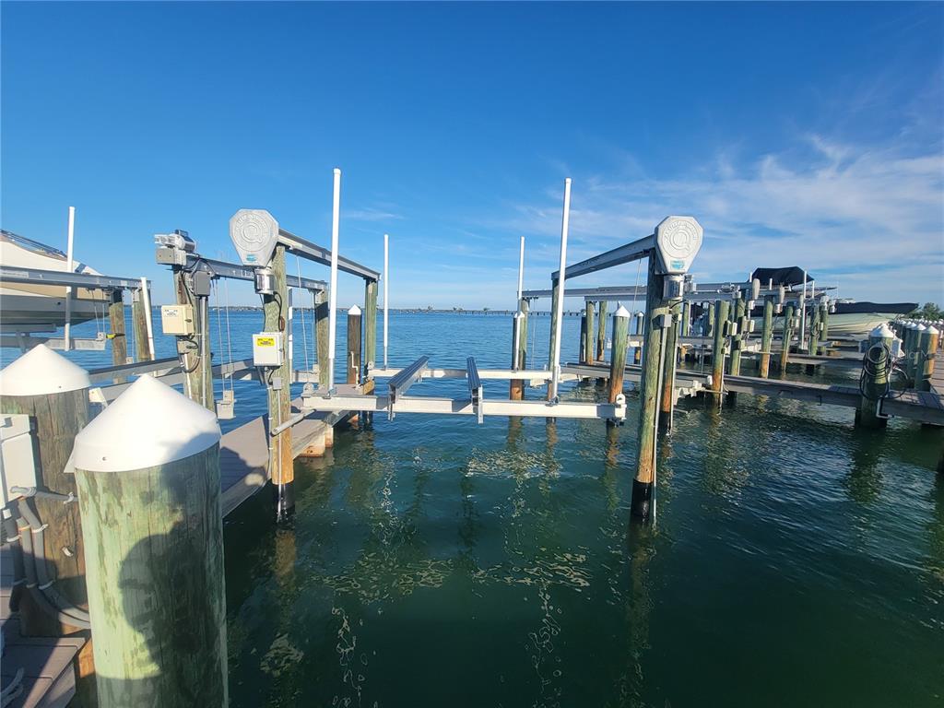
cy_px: 354
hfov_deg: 106.2
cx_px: 472
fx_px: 355
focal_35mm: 13
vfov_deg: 89.9
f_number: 2.2
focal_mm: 2.2
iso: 50
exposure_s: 1/1623
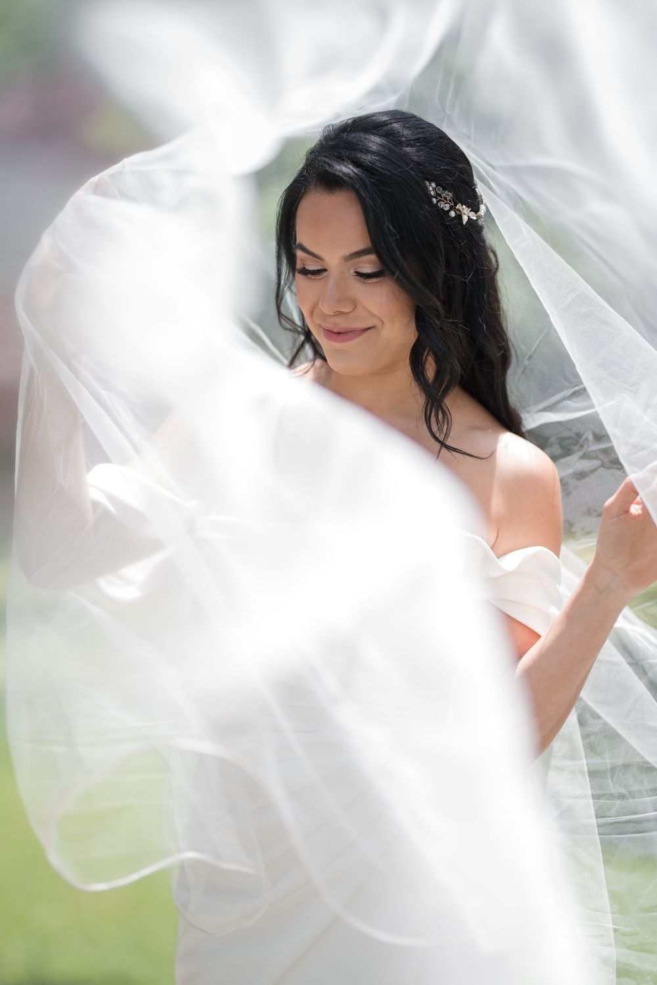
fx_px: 2327
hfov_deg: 16.1
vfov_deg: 23.9
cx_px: 328
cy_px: 492
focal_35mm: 85
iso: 31
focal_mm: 85
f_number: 1.6
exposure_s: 1/640
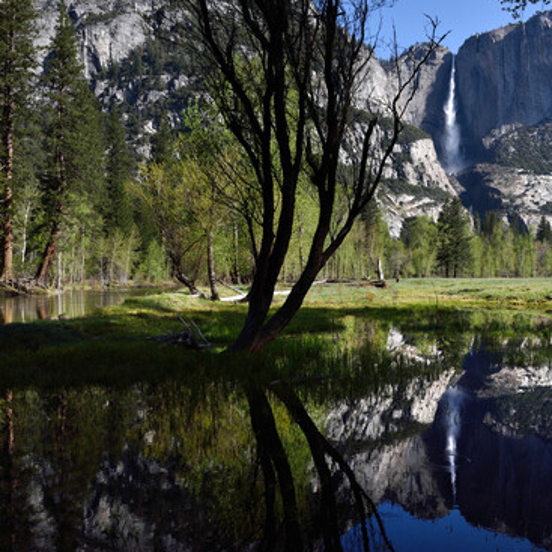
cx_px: 373
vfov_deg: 47.2
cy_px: 276
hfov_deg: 46.4
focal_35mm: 35
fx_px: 631
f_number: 11
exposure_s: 1/400
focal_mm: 18
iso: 200
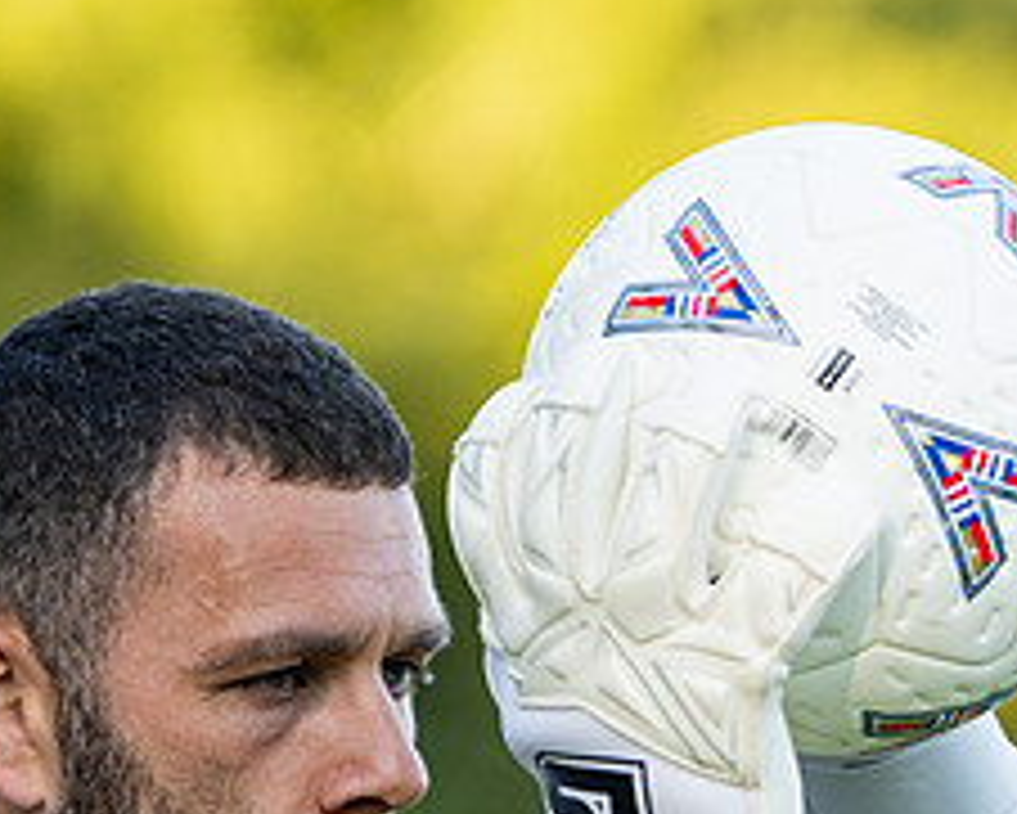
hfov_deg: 3.3
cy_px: 842
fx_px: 17857
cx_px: 1129
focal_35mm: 593
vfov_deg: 2.6
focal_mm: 85
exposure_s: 1/10000
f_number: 1.4
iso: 1100
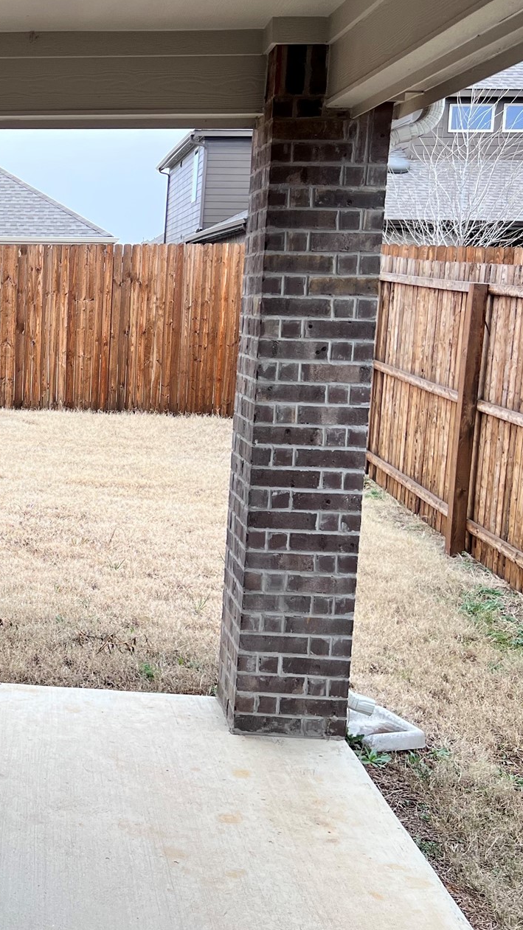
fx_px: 1134
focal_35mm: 46
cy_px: 417
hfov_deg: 23.5
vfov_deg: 44.5
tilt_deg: -6.6
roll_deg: -1.5
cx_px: -117
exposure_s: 1/718
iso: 50
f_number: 1.5
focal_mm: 5.7
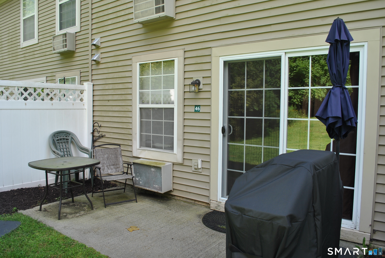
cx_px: 192
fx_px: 289
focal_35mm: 27
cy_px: 129
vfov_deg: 48.1
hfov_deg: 67.3
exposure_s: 1/125
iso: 110
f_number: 5.6
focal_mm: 18
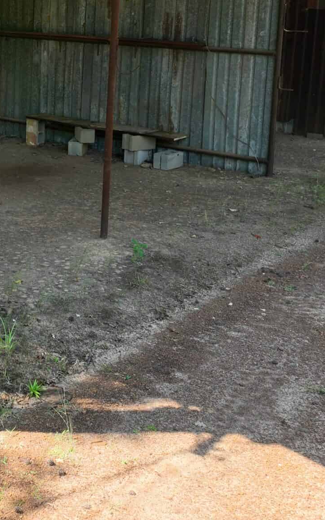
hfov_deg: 21.6
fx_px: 794
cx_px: -60
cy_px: 106
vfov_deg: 35.1
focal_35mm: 56
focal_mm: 12.29
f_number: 2.8
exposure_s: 1/640
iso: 300
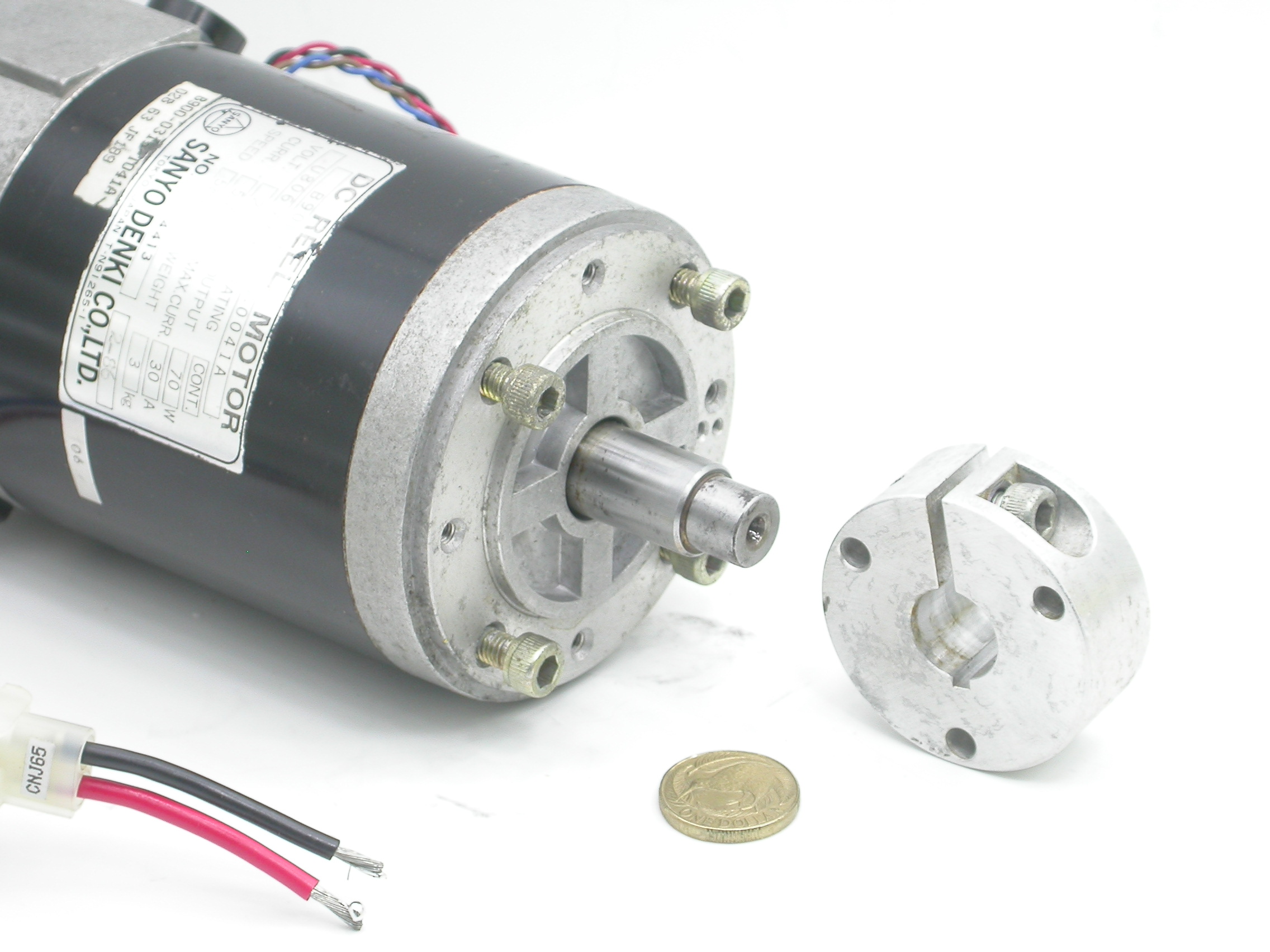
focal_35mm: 154
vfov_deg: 9.6
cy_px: 476
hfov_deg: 12.8
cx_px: 635
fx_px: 5650
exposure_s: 1/27.3
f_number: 5.1
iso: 100
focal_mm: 32
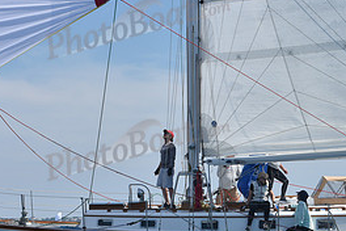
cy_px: 196
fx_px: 1480
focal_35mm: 154
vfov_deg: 8.9
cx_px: 299
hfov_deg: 13.2
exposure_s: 1/800
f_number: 10
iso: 250
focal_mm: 70
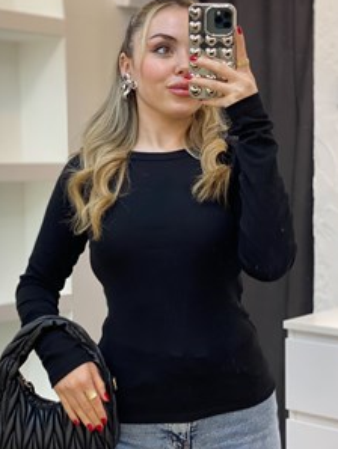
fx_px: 936
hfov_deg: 20.5
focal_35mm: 72
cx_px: 157
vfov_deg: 27.0
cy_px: 239
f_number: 2
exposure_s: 1/100
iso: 100
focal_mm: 6
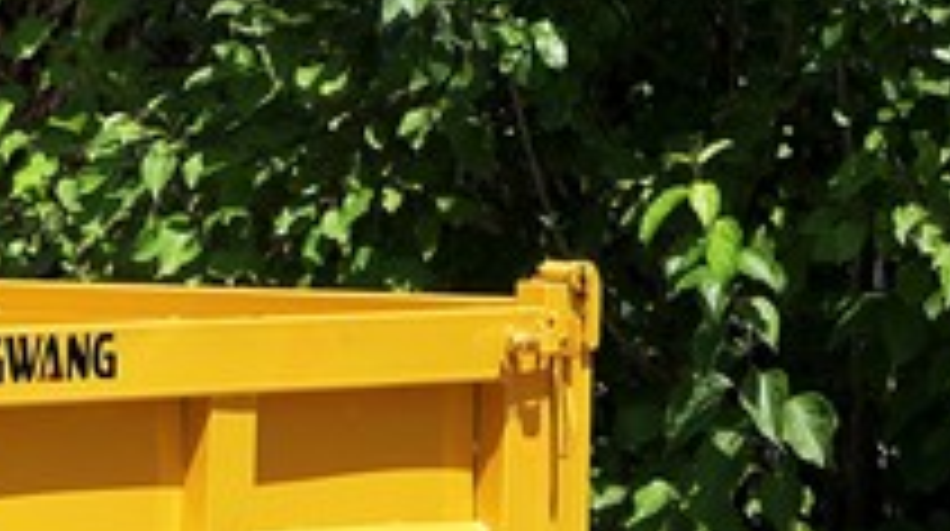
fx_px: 9307
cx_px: -1040
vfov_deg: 3.3
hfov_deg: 5.7
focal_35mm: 370
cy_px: 612
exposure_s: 1/320
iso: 100
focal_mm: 62
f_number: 8
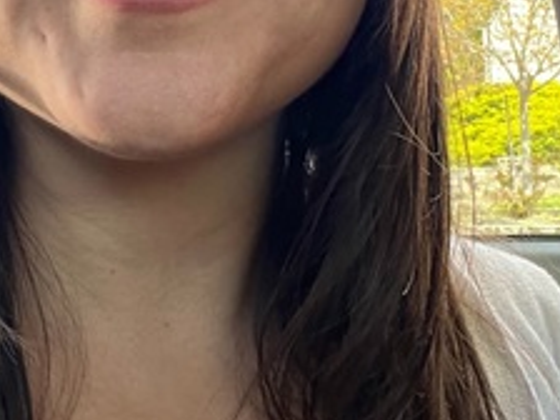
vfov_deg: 21.3
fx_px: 1084
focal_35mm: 67
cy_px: 20
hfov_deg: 28.8
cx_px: 186
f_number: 2.2
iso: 160
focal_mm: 2.71
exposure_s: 1/60
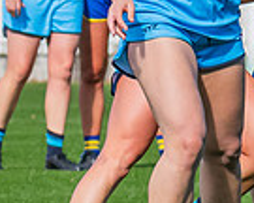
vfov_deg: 1.1
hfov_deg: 1.3
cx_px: 479
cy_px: -228
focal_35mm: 1444
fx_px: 10855
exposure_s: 1/1250
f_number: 9
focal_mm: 170
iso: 800
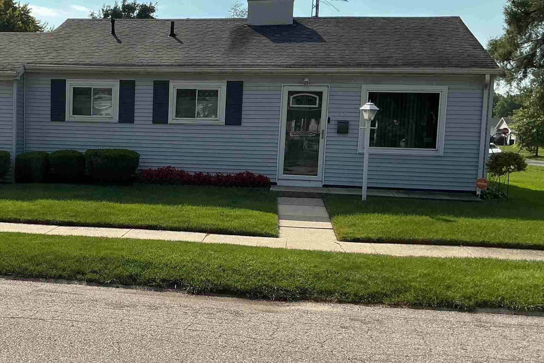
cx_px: 119
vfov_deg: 26.5
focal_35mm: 51
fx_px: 771
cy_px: 202
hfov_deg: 37.7
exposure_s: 1/2801
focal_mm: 3
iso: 25
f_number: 1.8
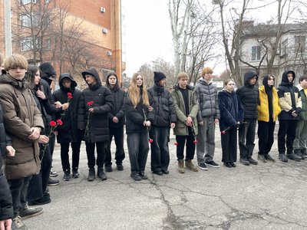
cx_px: 154
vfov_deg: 53.1
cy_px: 115
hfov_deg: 67.3
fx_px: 231
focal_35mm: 26
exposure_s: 1/121
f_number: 1.6
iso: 64
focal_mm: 4.2
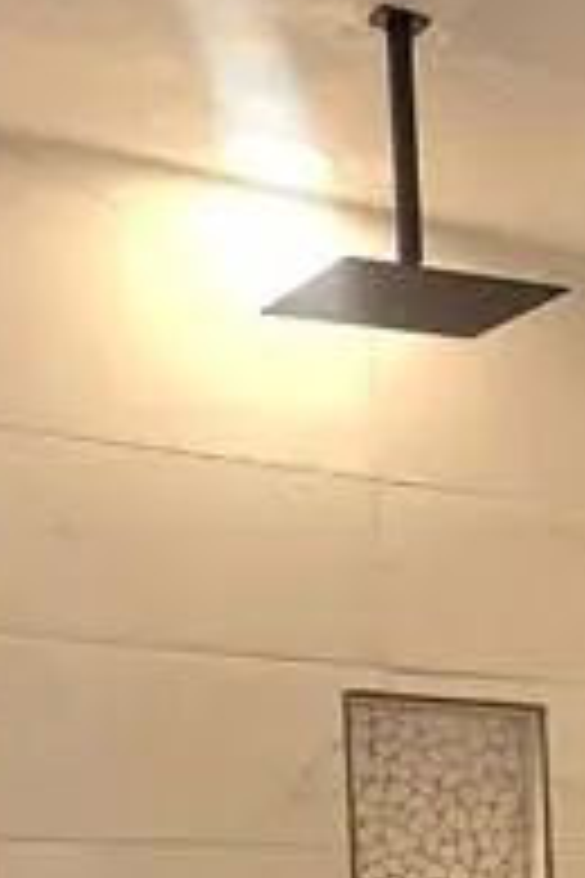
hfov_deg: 15.4
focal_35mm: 71
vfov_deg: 24.3
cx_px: 1161
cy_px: 1189
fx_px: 1730
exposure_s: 1/60.2
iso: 80
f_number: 2.2
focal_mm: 2.2
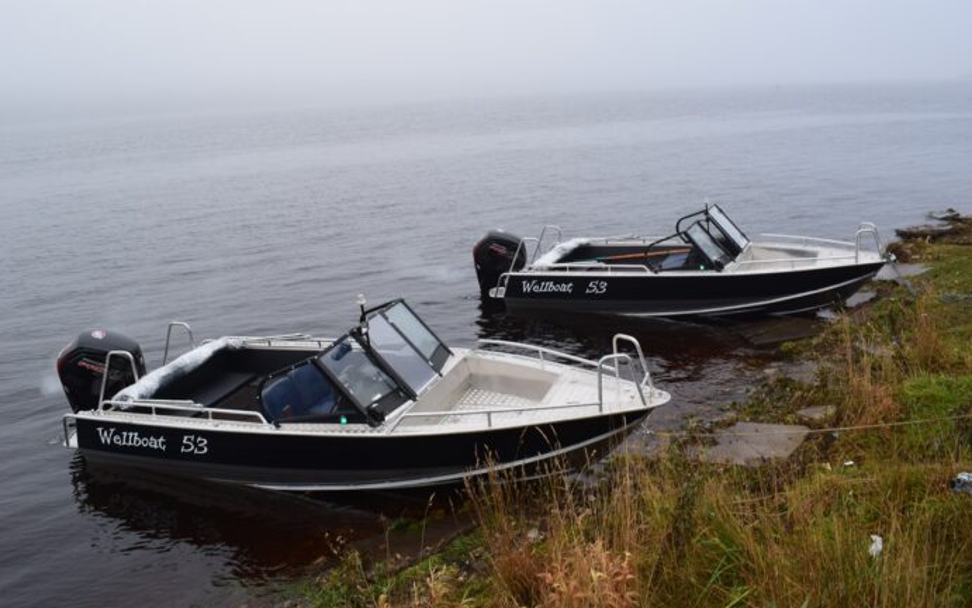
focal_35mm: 31
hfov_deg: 61.2
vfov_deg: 40.6
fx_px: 821
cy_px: 305
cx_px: 481
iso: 400
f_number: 9
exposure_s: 1/100
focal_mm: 20
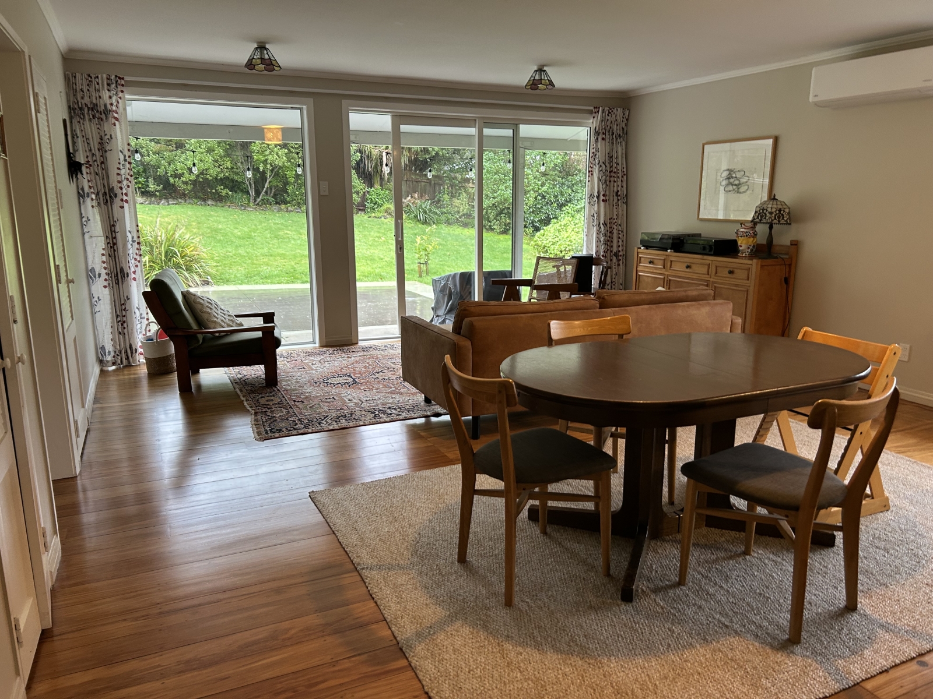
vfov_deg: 53.1
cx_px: 466
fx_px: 701
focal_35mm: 26
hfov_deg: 67.3
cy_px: 350
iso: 100
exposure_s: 1/50
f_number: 1.5
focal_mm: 5.7
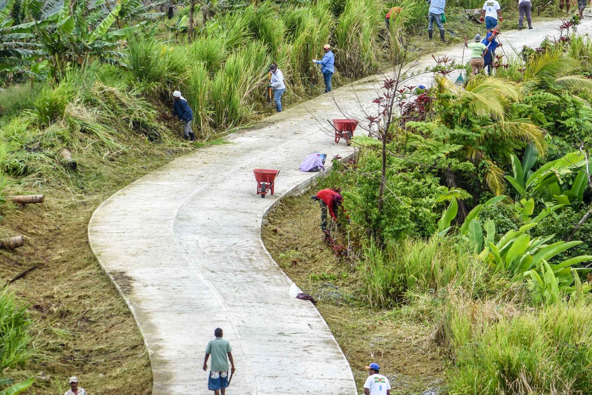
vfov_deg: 3.8
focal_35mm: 363
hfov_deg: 5.7
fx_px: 5970
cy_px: 170
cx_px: 373
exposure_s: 1/320
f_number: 5.6
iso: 100
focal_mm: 130
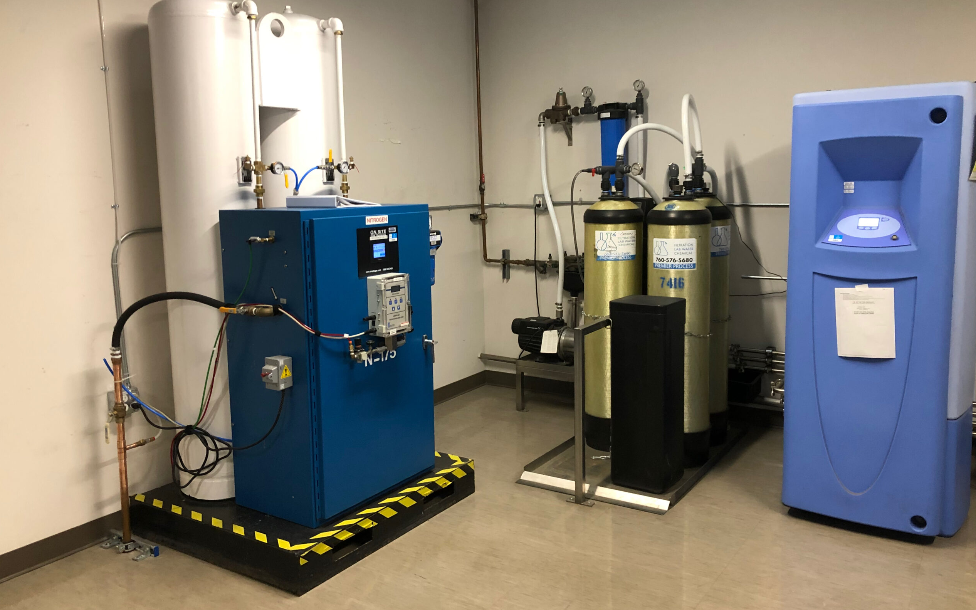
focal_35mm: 30
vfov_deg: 41.8
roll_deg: +1.7
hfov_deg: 62.9
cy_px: 285
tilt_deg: -7.6
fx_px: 798
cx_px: 488
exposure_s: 1/15
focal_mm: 4
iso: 64
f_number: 1.8
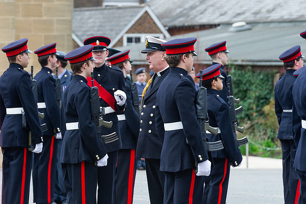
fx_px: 2267
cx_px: 156
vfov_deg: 5.1
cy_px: 98
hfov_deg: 7.7
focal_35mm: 267
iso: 500
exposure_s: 1/250
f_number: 6.3
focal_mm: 200
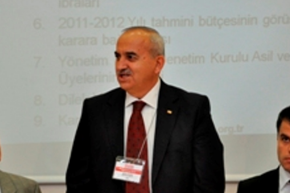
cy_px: 155
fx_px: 1401
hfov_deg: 11.8
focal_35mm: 174
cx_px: 135
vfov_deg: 7.9
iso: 800
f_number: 5.3
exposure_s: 1/60
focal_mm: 70
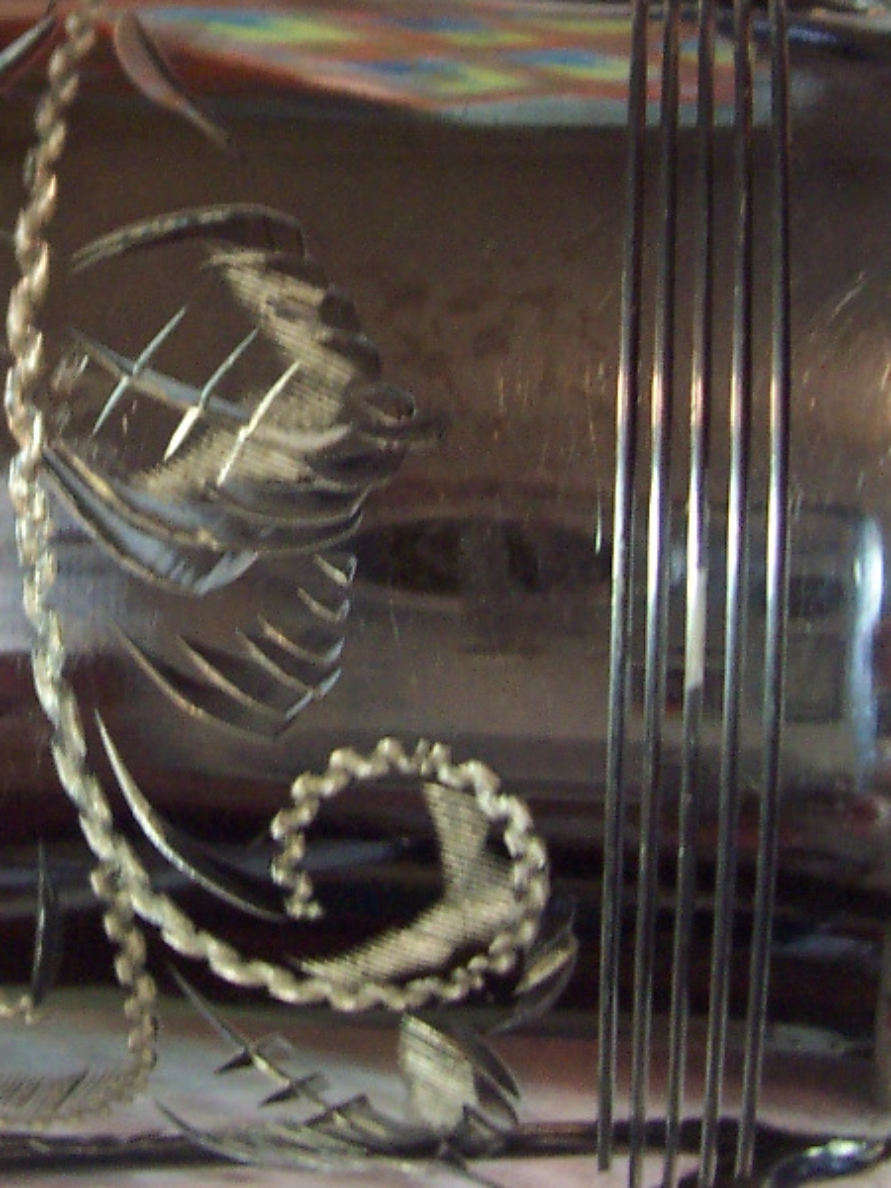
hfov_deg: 19.6
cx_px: 129
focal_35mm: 74
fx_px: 2540
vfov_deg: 25.9
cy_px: 253
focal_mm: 5.6
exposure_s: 1/30
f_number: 2.8
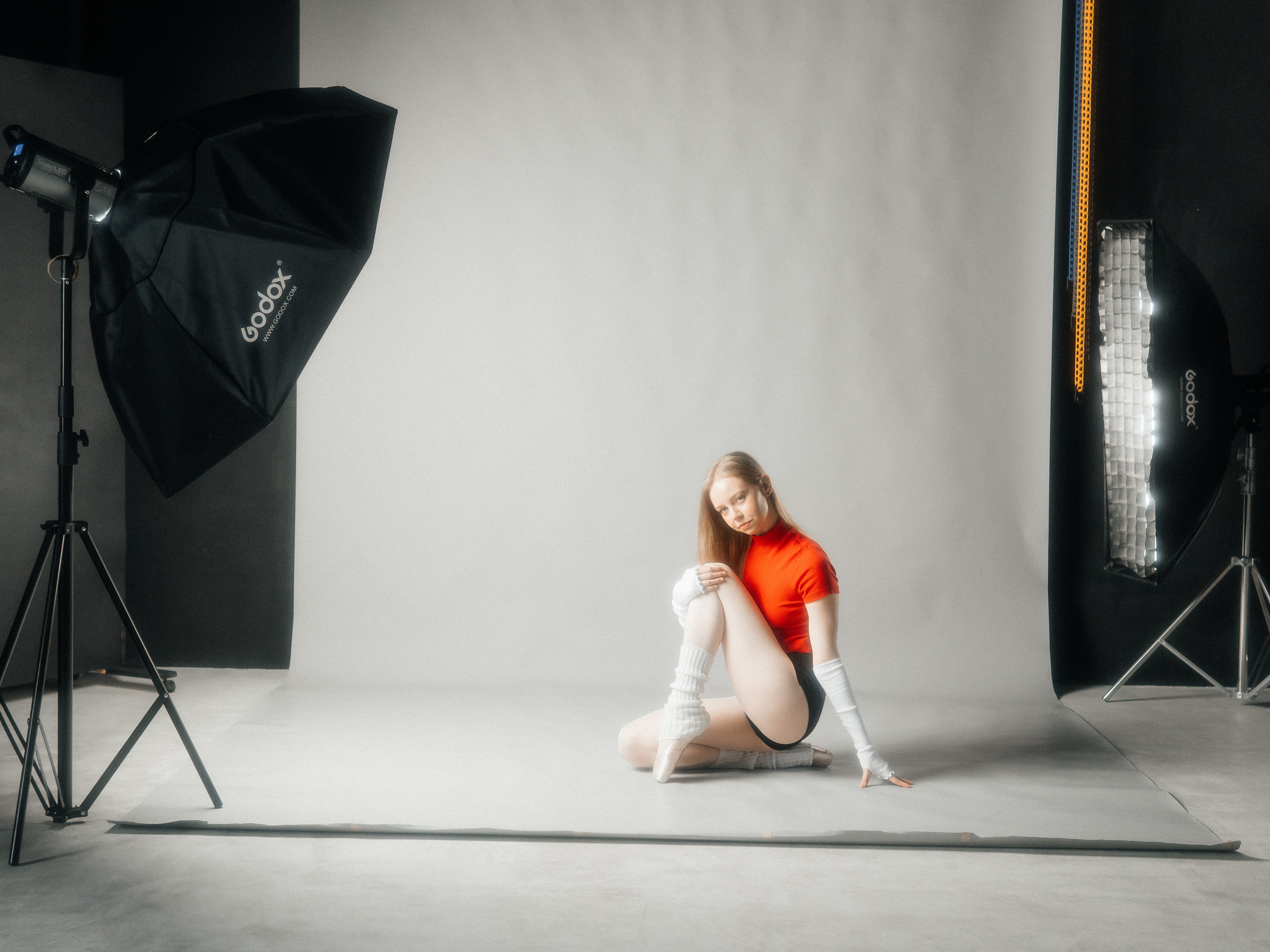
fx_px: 1797
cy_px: 477
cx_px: 611
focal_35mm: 49
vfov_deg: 29.7
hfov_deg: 38.9
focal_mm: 30
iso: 400
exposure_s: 1/400
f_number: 2.2
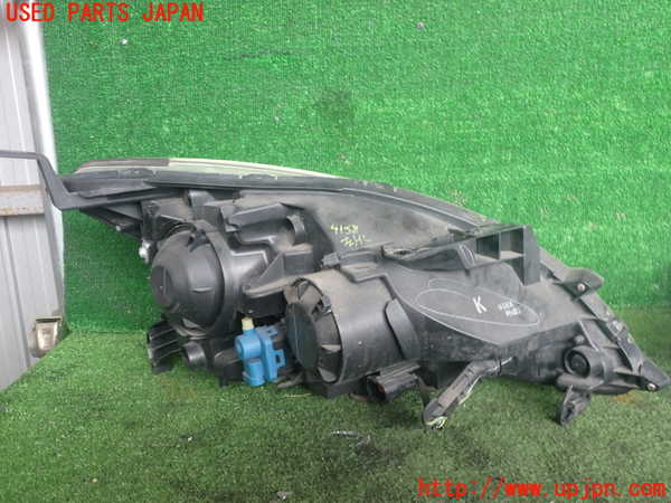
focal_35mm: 30
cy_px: 252
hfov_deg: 60.0
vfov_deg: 46.8
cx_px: 336
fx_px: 582
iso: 200
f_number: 2.3
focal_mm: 5.4
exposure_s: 1/80
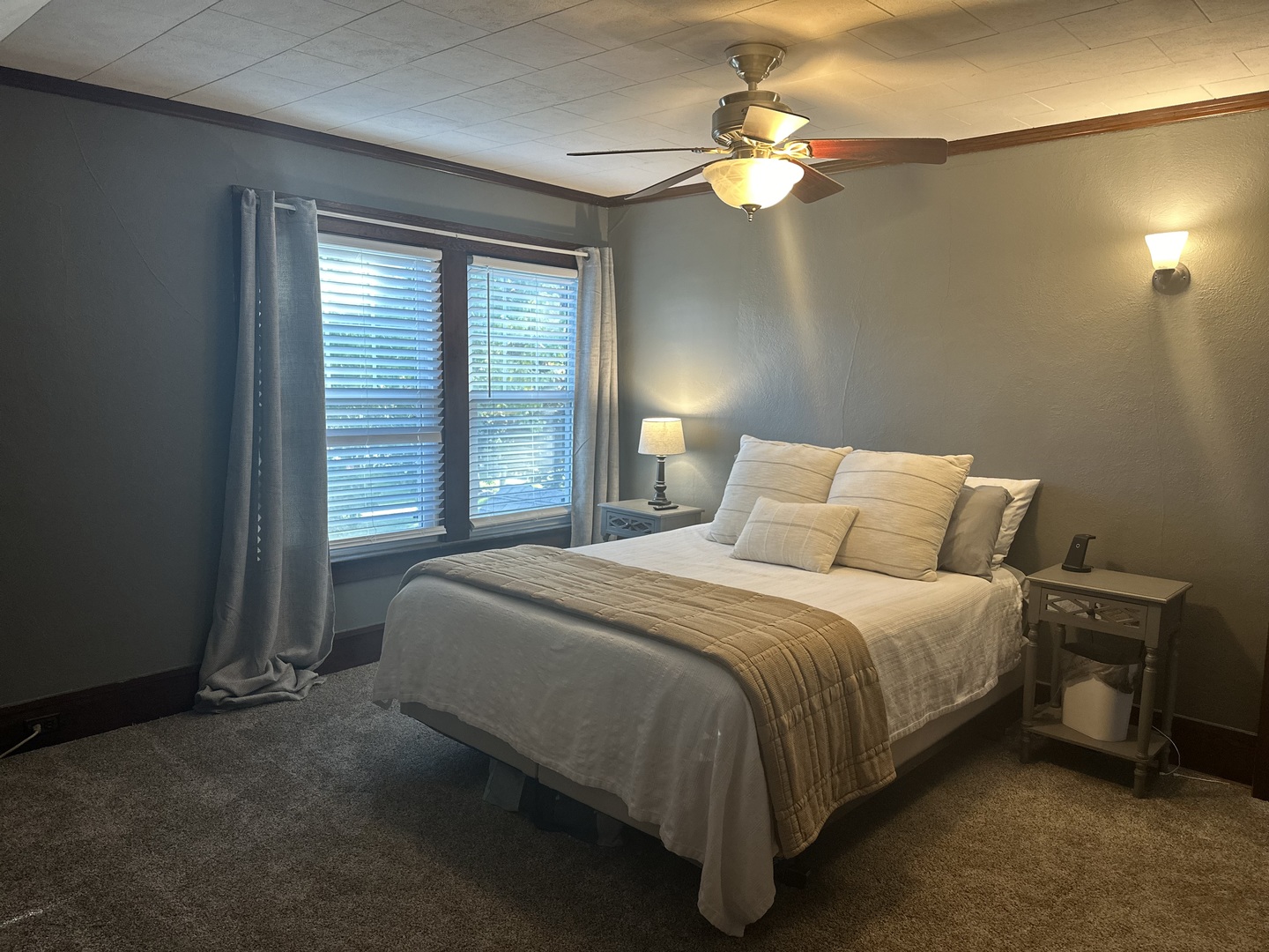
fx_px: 880
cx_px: 634
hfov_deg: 71.6
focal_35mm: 24
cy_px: 476
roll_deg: -1.2
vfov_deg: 56.8
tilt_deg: -7.4
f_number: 1.78
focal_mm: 6.86
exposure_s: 1/60
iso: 250
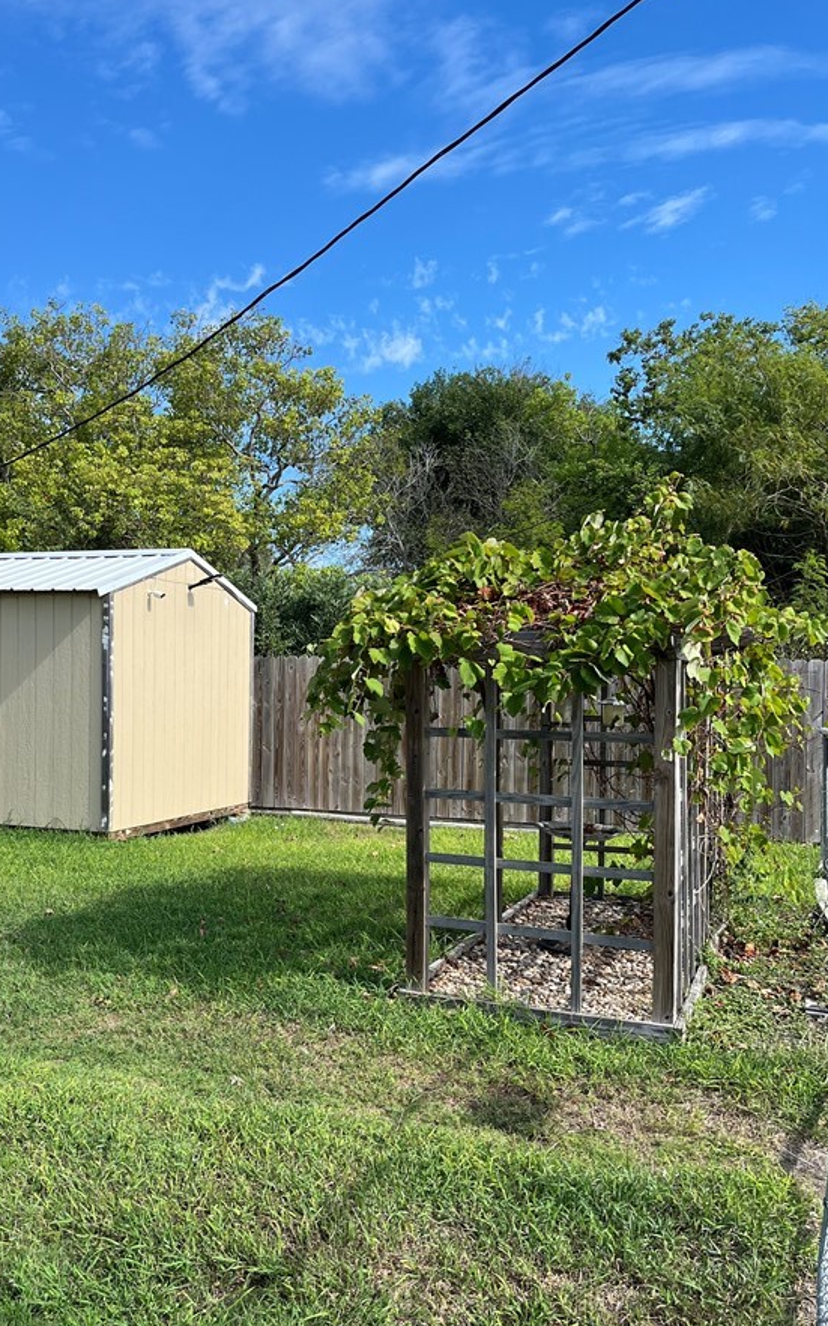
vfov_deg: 59.5
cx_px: 272
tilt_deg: -3.6
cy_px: 731
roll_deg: +0.8
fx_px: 1156
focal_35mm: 32
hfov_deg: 38.9
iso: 50
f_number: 1.6
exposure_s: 1/2309
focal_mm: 5.1
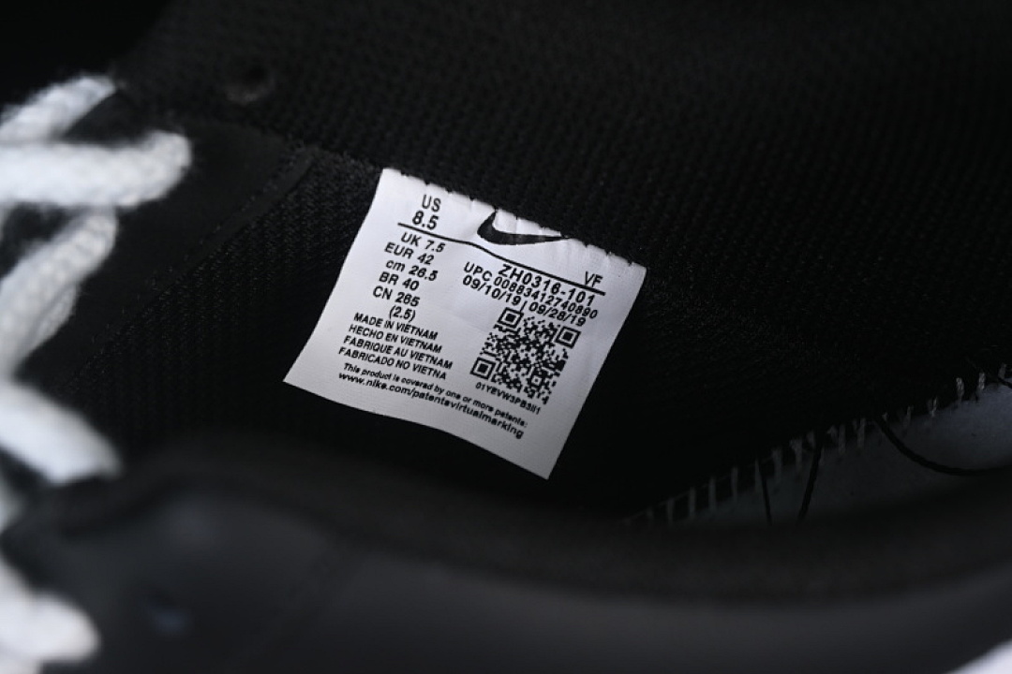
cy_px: 337
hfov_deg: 27.0
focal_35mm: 75
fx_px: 2108
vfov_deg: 18.2
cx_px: 506
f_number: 6.3
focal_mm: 50
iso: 160
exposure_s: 1/50
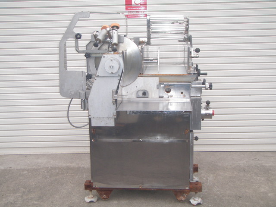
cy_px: 104
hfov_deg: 37.5
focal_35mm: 51
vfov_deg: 28.6
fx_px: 407
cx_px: 138
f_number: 4
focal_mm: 9.13
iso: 80
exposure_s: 1/160
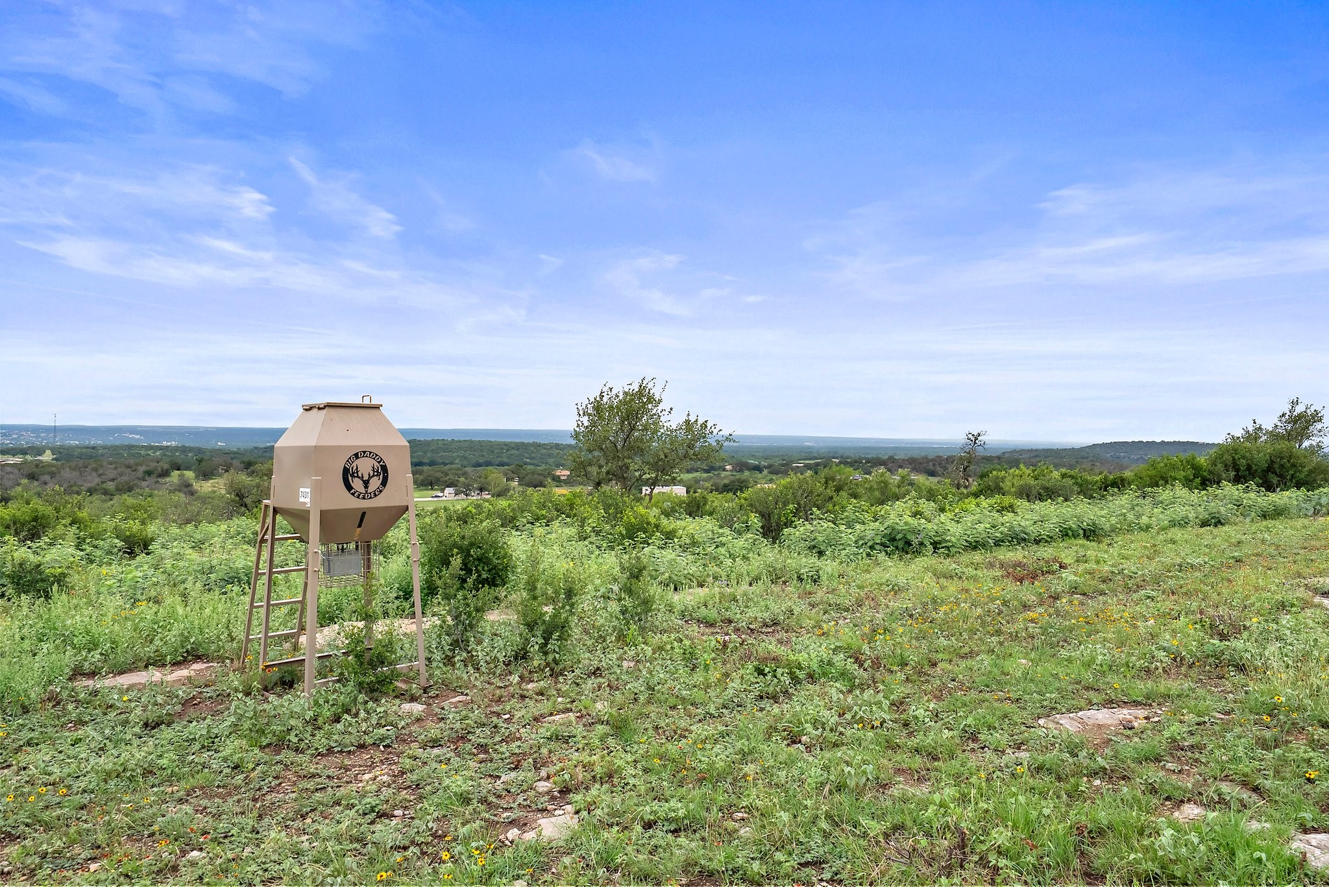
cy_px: 444
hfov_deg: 73.7
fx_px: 886
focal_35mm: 24
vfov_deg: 53.2
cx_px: 664
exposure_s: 1/100
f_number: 11
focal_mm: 24
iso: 160
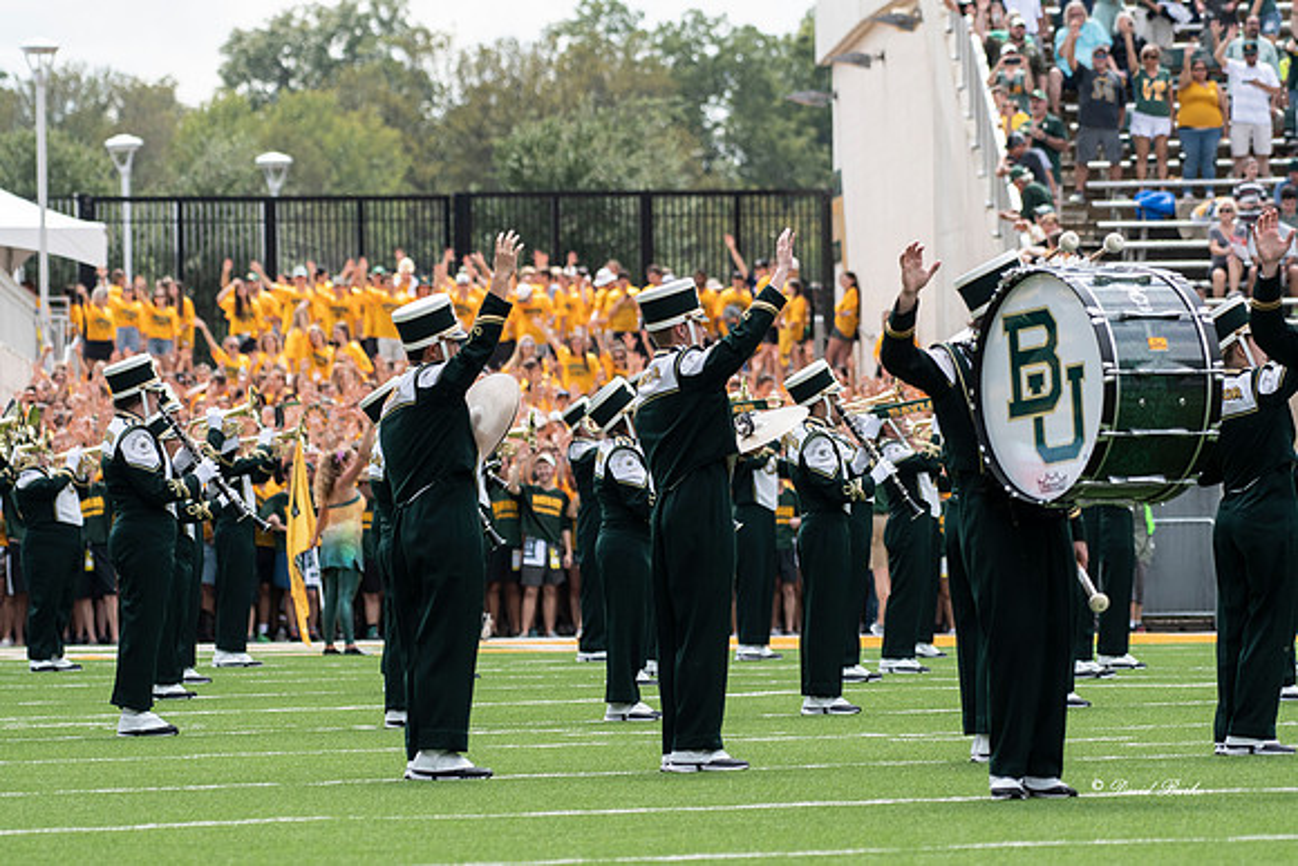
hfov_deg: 6.9
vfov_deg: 4.6
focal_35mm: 300
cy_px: 433
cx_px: 649
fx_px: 10819
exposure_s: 1/1000
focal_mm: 200
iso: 500
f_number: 5.6
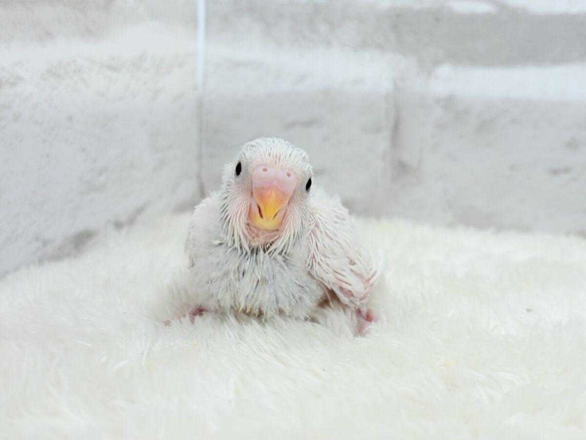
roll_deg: -1.4
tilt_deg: -9.8
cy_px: 220
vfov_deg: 28.0
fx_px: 880
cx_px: 293
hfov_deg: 36.8
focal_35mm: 52
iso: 50
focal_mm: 5.96
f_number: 1.6
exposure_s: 1/100
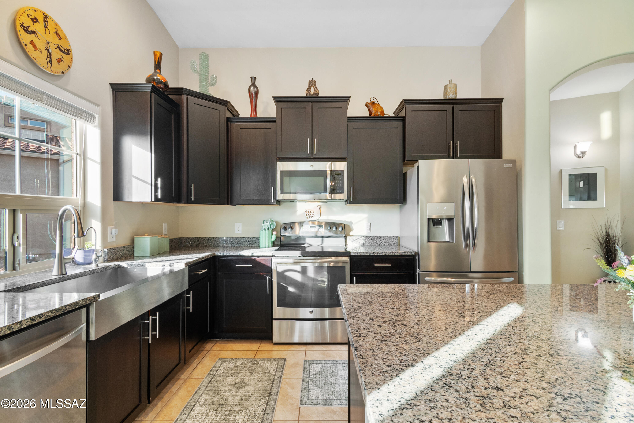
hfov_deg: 100.4
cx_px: 317
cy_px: 212
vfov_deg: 77.3
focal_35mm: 15
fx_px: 264
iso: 800
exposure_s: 1/8
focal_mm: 10
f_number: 10
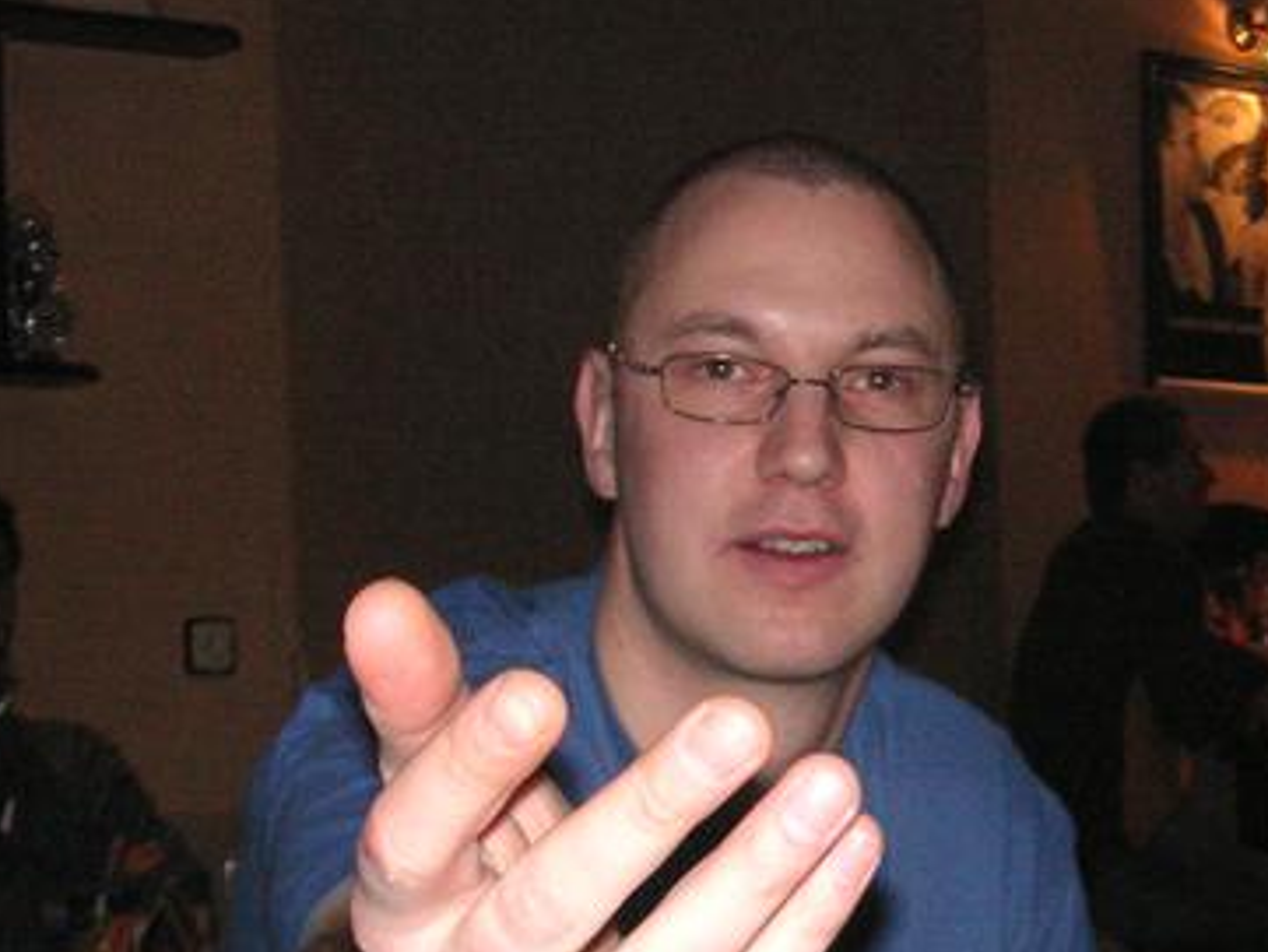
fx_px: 3005
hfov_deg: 23.3
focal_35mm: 82
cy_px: 689
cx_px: 1124
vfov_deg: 17.9
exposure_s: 1/45
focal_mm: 6.1
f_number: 2.8
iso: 160
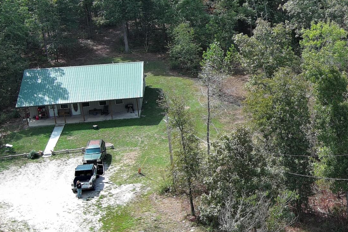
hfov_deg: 23.6
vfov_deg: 17.0
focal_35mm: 80
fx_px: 773
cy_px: 97
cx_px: 394
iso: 100
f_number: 2.8
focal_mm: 10.57
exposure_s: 1/628
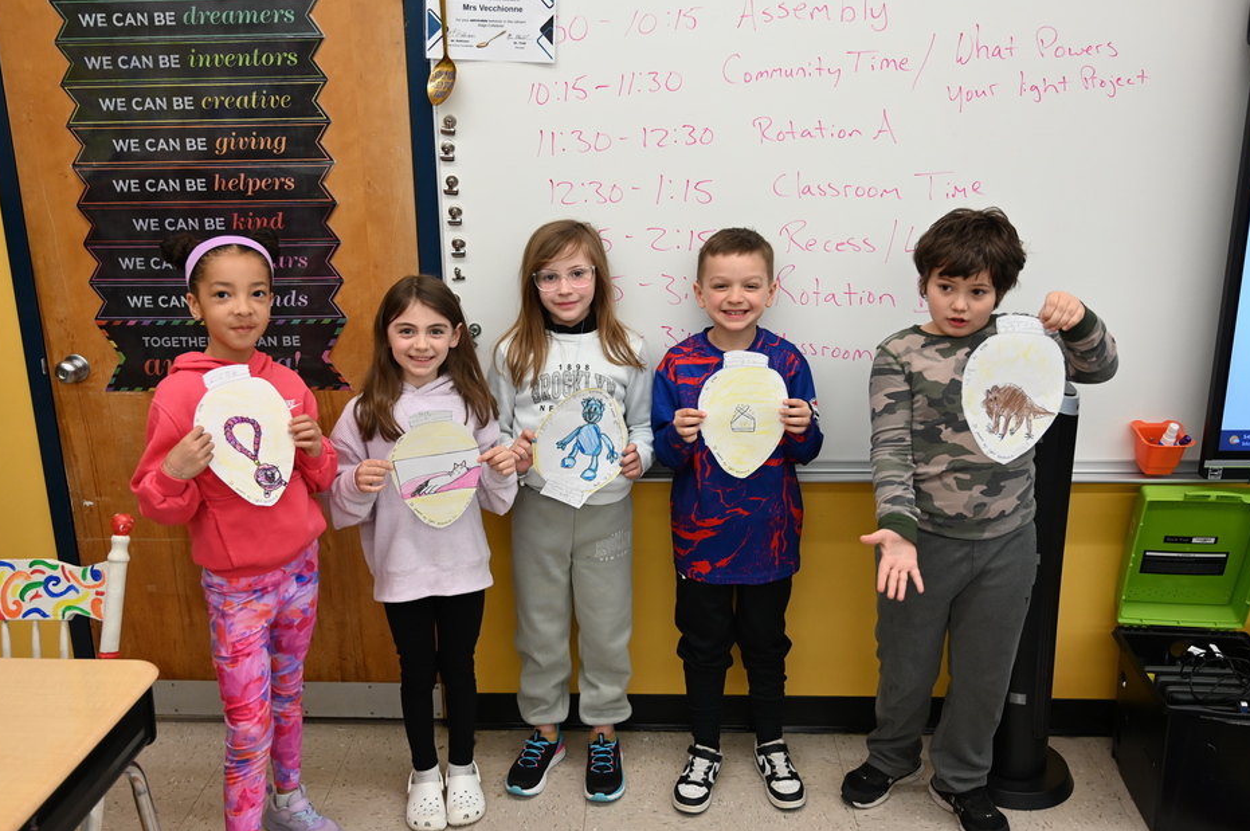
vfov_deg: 39.9
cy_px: 432
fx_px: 1145
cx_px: 603
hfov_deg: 57.3
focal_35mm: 33
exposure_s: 1/125
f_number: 4
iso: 1600
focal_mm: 30
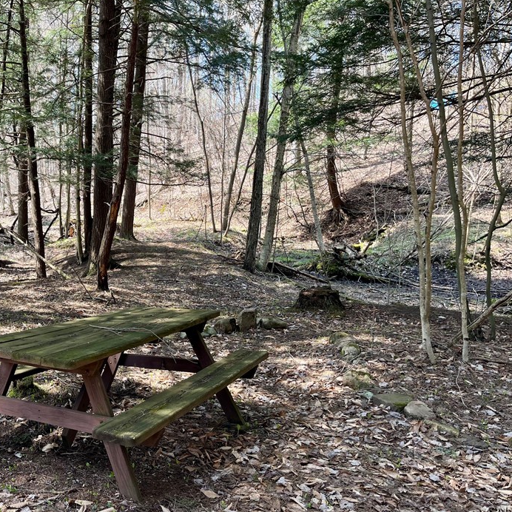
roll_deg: -0.8
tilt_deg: -3.3
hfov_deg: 47.4
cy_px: 240
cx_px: 157
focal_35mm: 34
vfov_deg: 48.4
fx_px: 569
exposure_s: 1/245
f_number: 1.6
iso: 40
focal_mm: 5.1
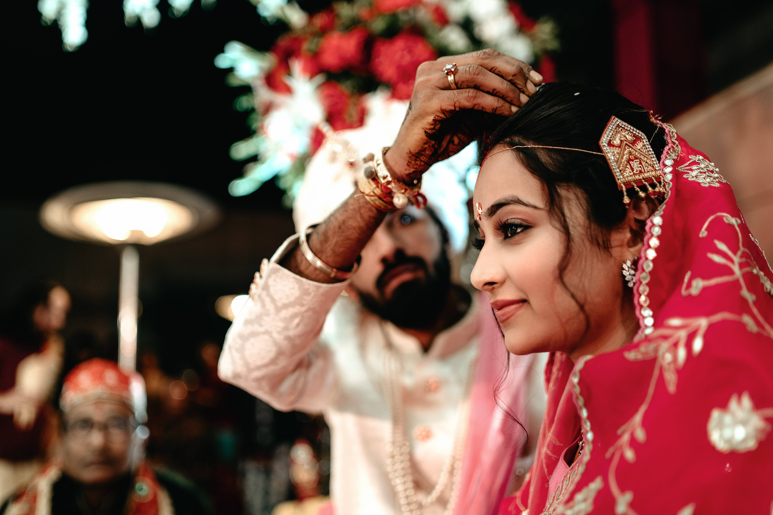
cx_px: 391
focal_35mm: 37
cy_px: 270
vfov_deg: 35.9
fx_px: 794
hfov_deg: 51.9
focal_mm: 35
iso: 400
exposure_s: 1/320
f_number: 1.4
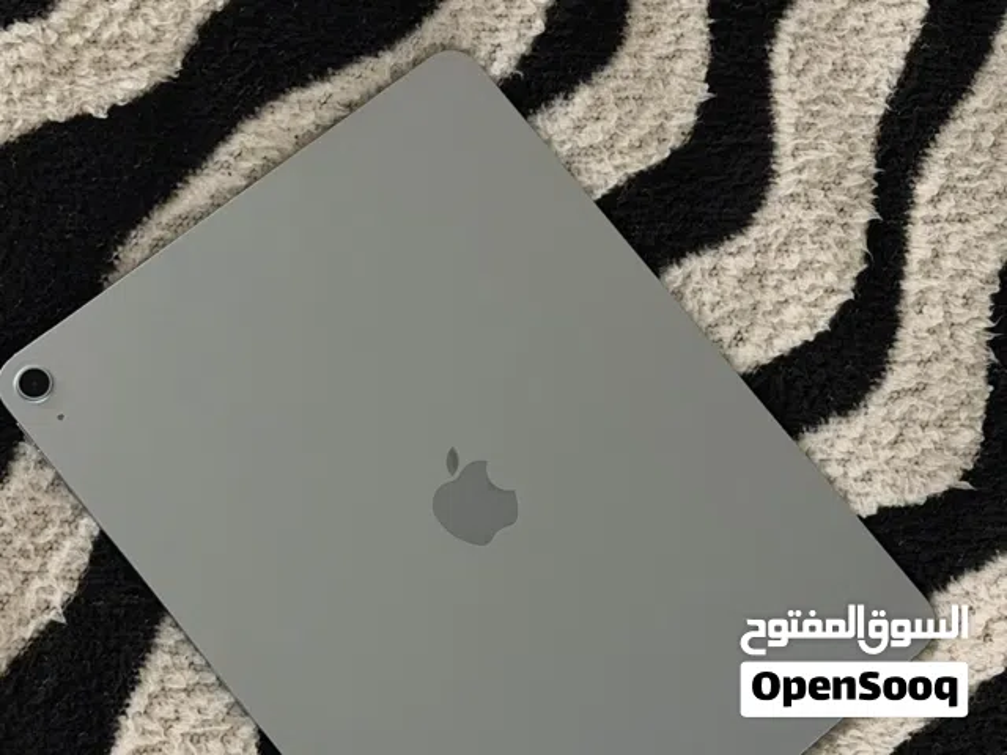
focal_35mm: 48
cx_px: 504
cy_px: 378
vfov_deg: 30.3
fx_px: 1396
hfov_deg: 39.7
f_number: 1.78
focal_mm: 6.76
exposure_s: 1/40
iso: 400
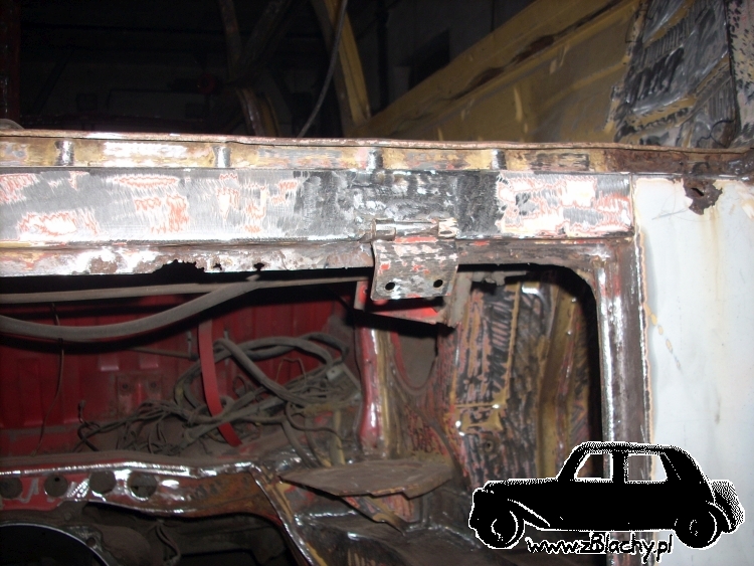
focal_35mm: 37
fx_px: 806
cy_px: 283
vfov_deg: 38.7
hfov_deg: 50.1
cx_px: 377
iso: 64
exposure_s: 1/60
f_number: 2.8
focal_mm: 6.2
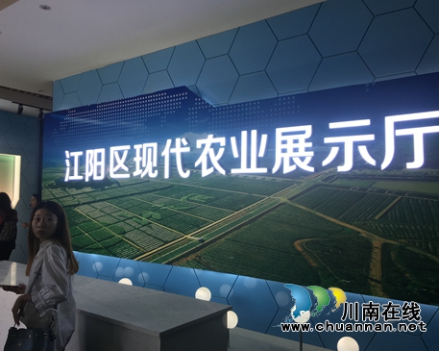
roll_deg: -0.2
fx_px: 403
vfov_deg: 47.1
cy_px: 175
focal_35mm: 31
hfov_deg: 57.2
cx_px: 217
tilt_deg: +5.5
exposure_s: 1/100
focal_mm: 4.15
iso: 32
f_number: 2.2
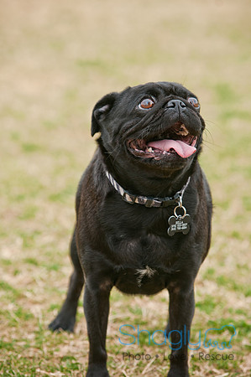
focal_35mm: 248
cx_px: 126
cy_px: 188
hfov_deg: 5.5
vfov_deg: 8.3
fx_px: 2594
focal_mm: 165
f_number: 5
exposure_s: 1/160
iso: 200
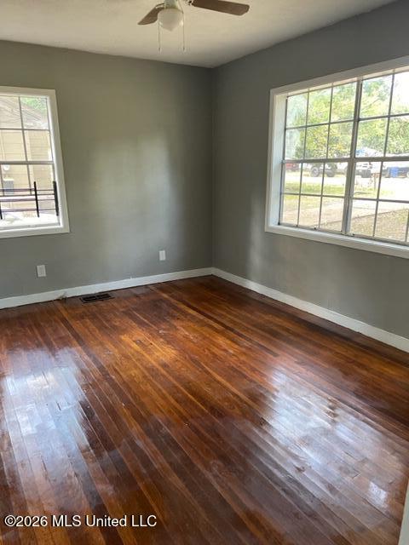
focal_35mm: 26
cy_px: 272
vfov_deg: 67.3
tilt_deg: -14.7
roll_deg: +0.8
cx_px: 204
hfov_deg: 53.1
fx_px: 410
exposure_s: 1/60
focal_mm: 4.2
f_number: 1.6
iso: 250
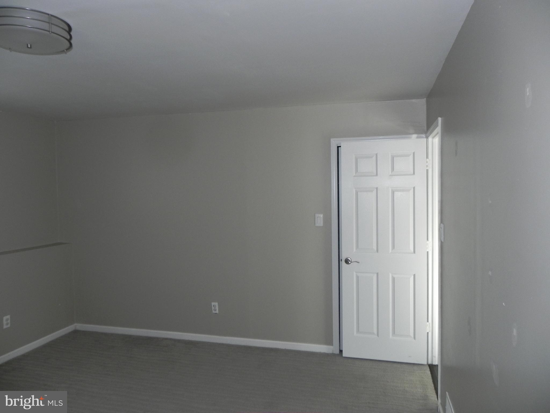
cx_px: 275
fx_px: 413
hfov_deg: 67.3
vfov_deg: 53.1
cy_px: 206
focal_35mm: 26
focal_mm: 4.6
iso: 200
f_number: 2.8
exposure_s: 1/30
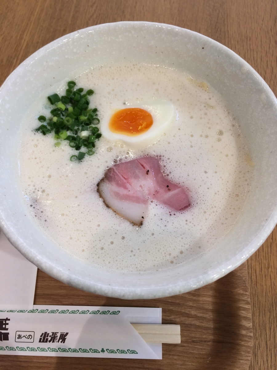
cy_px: 185
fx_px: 309
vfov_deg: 61.7
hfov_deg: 48.2
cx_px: 138
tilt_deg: -66.6
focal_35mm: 29
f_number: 2.2
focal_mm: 4.15
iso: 50
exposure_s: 1/30
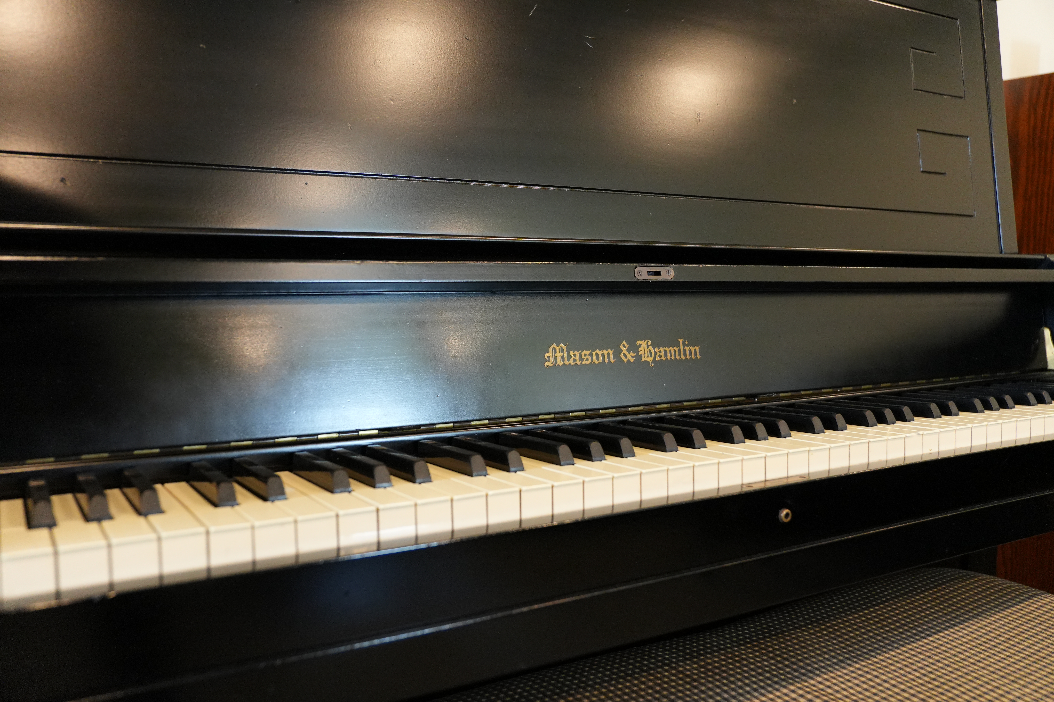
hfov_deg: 61.9
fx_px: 878
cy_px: 351
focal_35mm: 30
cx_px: 527
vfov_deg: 43.6
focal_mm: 20
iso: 2500
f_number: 2.8
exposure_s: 1/160
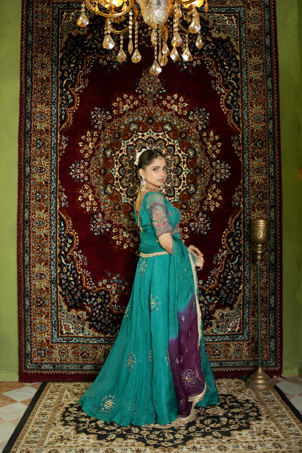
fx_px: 440
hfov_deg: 37.9
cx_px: 151
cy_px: 226
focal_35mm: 35
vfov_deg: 54.4
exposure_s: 1/200
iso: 640
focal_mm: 35
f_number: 3.2
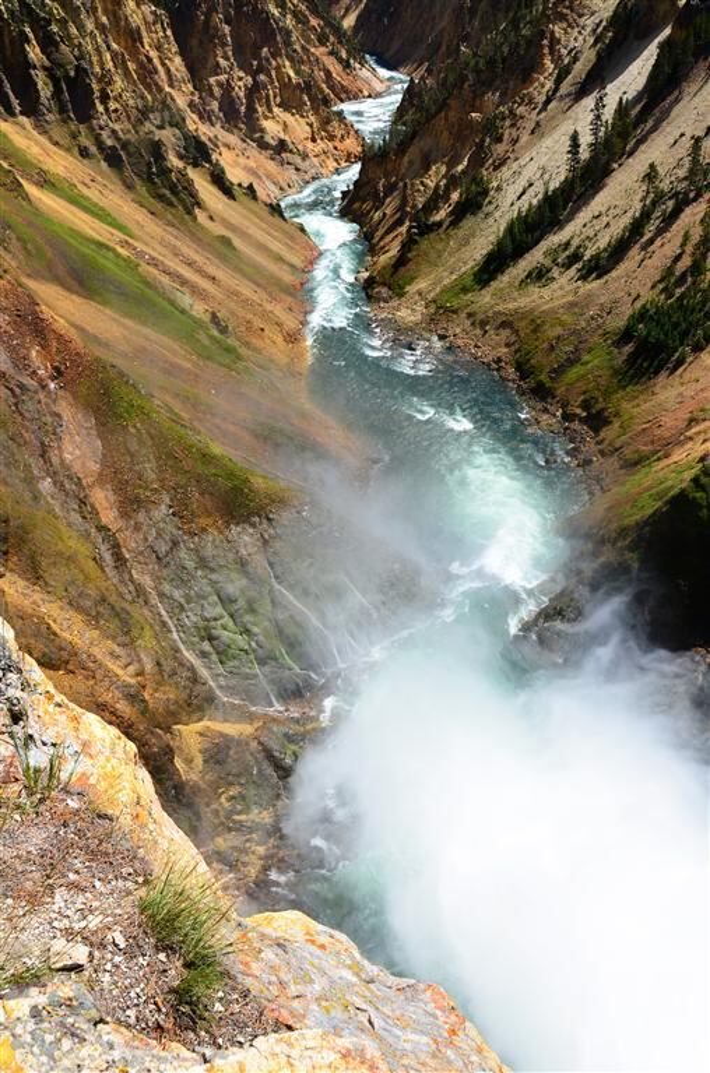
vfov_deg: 62.1
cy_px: 536
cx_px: 355
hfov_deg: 43.4
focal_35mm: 30
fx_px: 892
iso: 100
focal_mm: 20
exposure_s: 1/125
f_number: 11
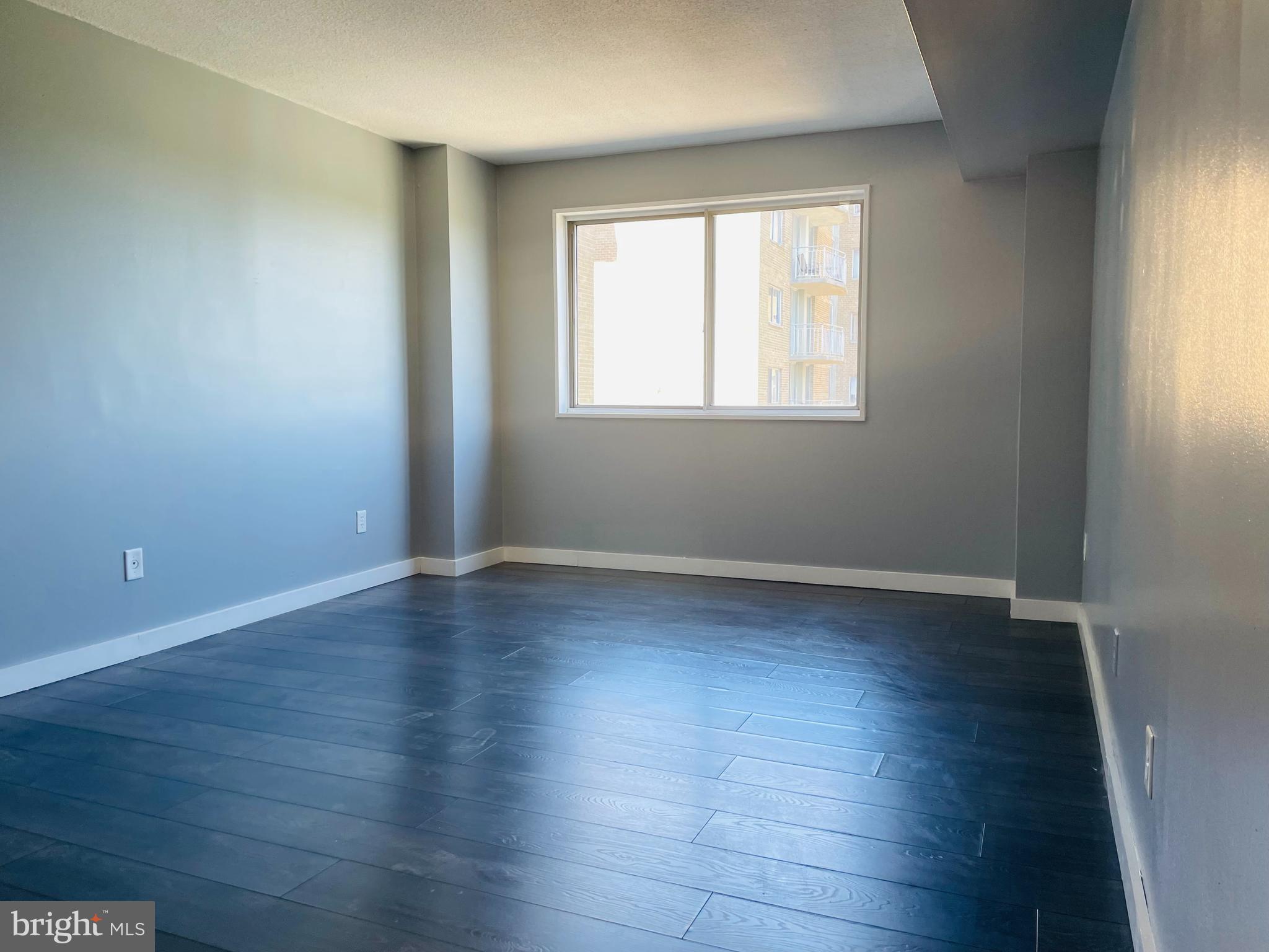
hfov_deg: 67.3
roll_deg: -0.2
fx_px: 953
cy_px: 476
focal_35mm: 26
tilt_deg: -2.7
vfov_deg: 53.1
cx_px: 634
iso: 64
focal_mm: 4.2
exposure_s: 1/121
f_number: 1.6
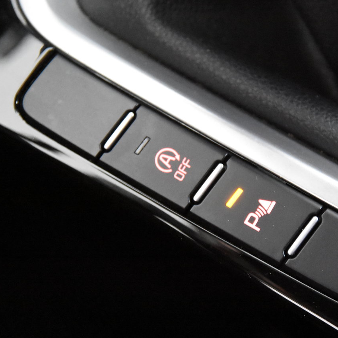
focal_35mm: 119
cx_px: 225
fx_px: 1315
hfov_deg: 14.6
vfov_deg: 14.7
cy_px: 169
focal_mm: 62
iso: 12800
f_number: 4
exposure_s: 1/30
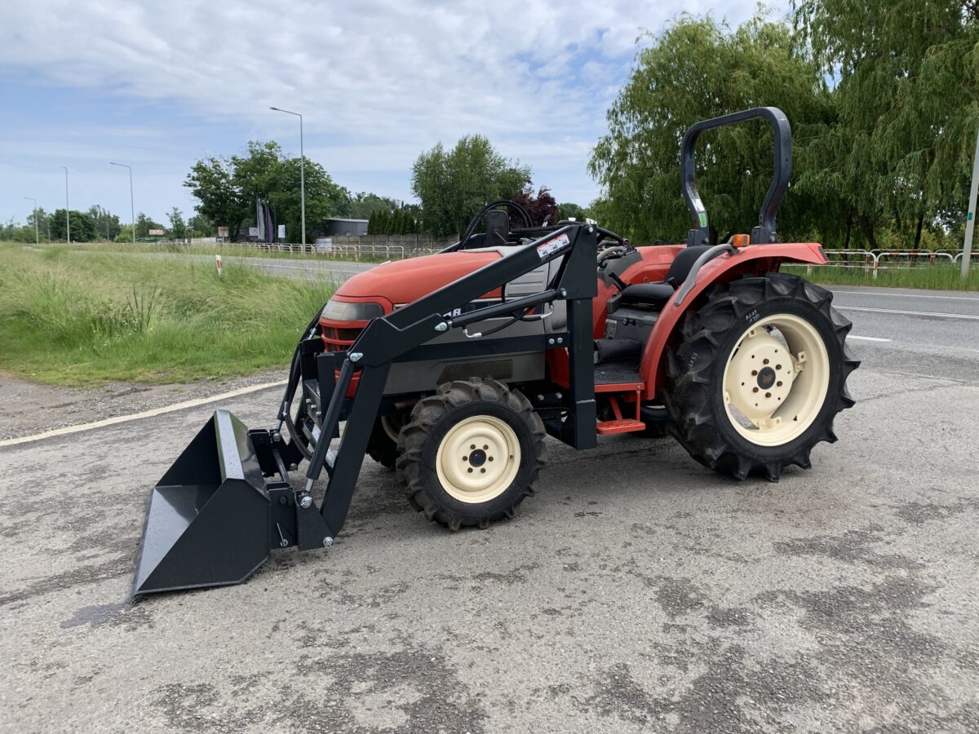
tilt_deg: -7.7
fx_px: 735
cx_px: 490
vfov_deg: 53.1
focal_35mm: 26
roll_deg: -0.6
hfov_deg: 67.3
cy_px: 367
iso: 25
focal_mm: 4.25
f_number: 1.8
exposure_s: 1/1447
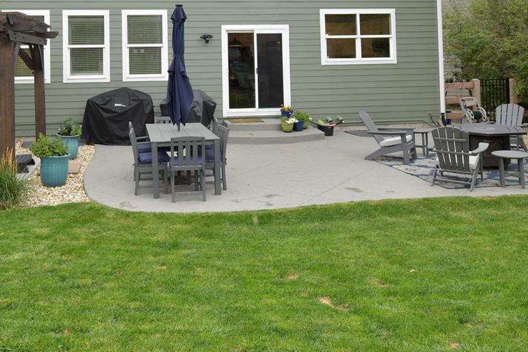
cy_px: 50
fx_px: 513
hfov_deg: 53.4
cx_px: 177
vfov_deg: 36.0
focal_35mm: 35
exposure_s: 1/250
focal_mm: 18
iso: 500
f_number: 7.1
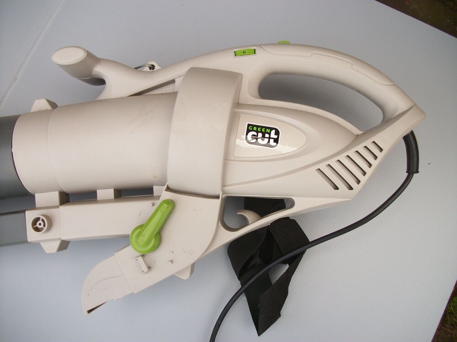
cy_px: 171
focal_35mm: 32
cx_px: 228
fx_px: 422
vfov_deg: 44.2
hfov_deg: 56.8
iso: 80
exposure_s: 1/160
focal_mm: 5.7
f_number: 2.9
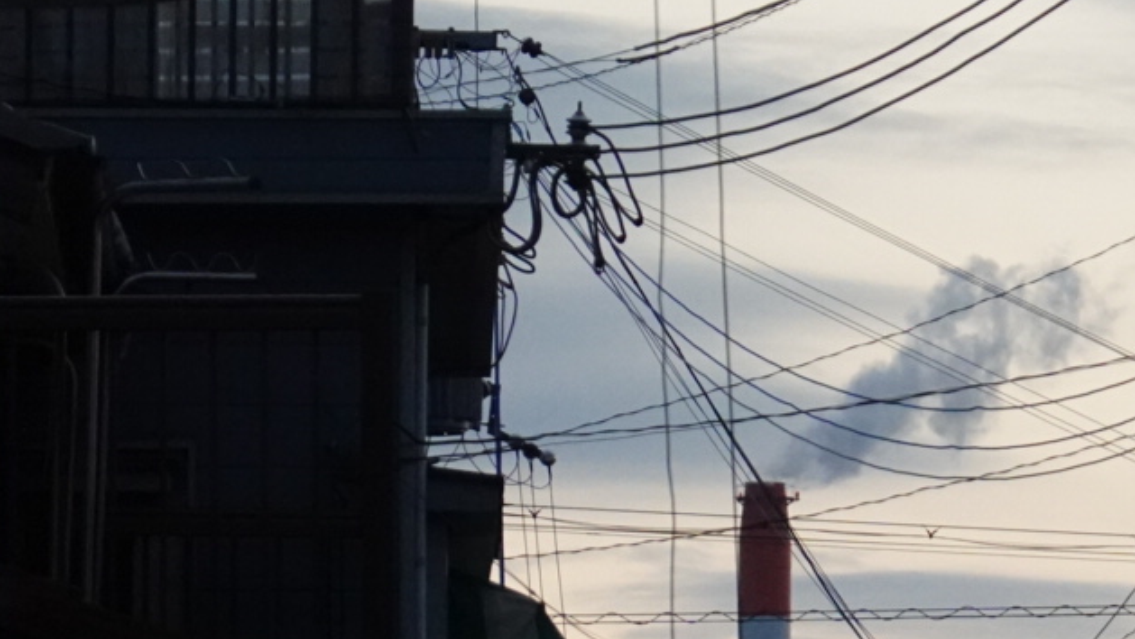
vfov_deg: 2.3
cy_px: 348
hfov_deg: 4.0
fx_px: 16224
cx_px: 1178
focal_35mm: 539
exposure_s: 1/200
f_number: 4.5
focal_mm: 72
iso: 2000
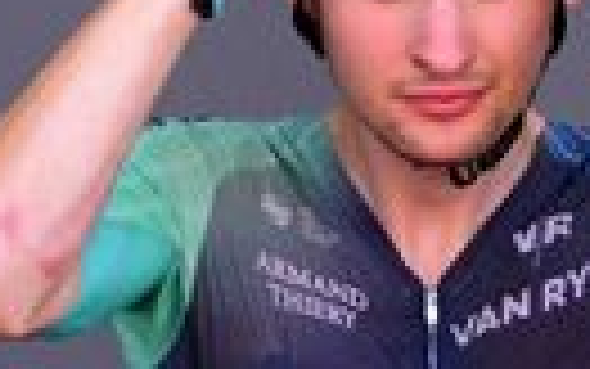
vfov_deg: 1.4
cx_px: 405
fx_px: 15009
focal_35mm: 933
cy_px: 110
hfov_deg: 2.3
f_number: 5.6
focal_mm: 200
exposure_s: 1/500
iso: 1000
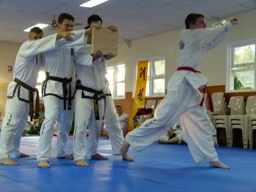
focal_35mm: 61
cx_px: 128
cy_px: 96
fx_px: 451
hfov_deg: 31.7
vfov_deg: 24.0
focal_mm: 11
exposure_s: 1/80
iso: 800
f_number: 3.3
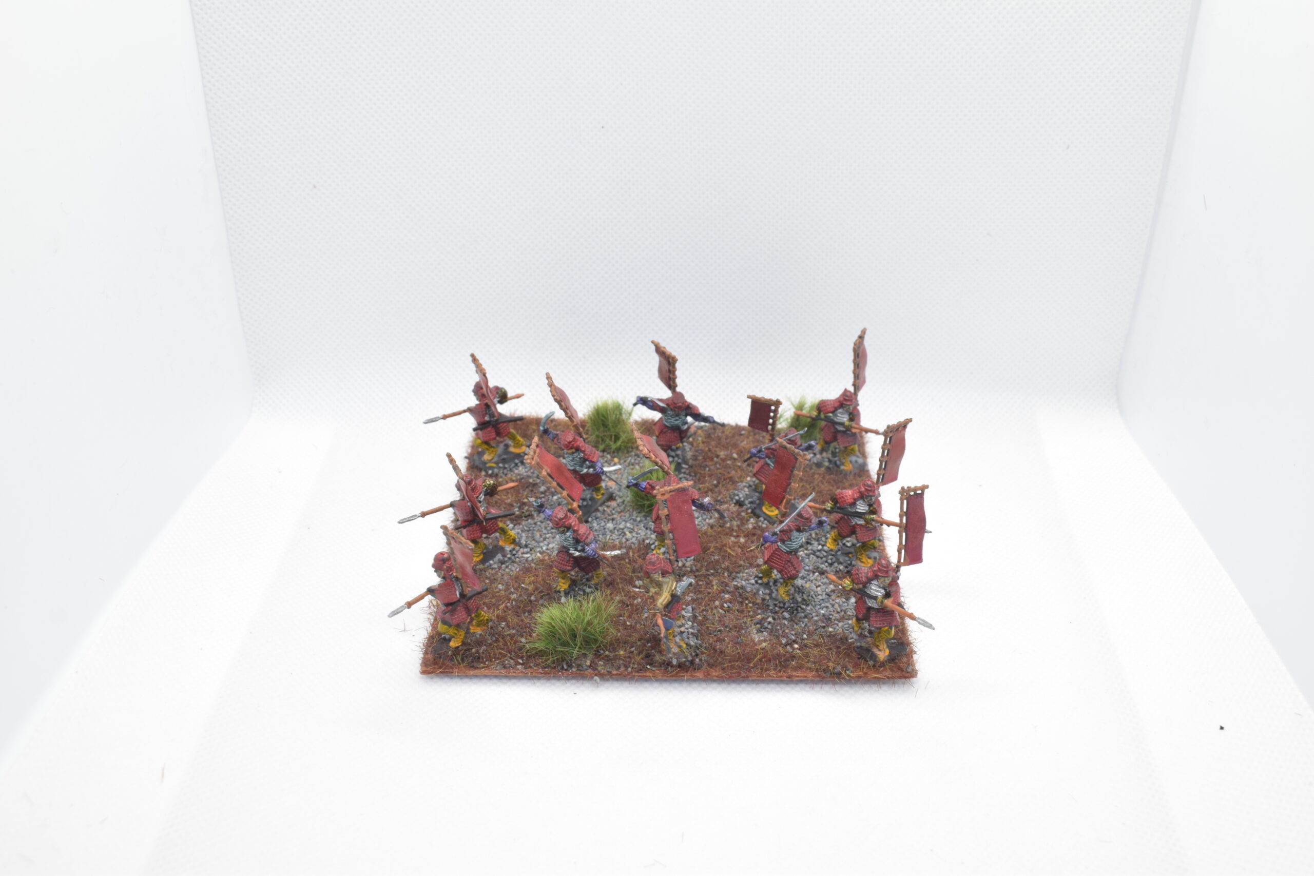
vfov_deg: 35.5
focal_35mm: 38
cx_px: 657
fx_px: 1369
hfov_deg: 51.3
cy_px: 438
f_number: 10
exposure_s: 1/60
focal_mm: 25
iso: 800
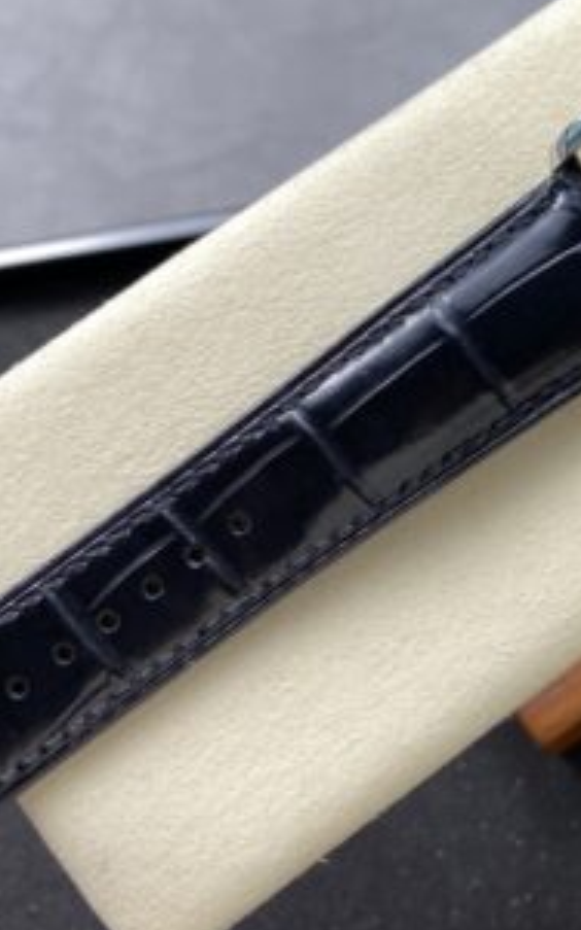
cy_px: 250
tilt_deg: -65.0
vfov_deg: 36.2
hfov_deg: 22.0
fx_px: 1394
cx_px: 677
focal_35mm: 55
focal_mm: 4.25
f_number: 1.8
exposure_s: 1/124
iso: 32
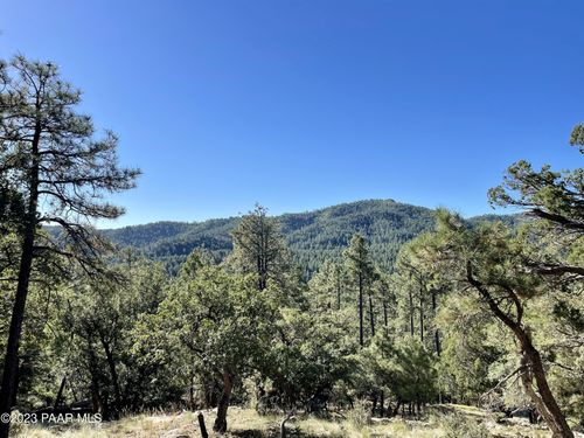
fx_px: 439
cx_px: 292
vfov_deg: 53.1
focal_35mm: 26
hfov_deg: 67.3
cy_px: 219
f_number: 1.6
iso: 32
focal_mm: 5.1
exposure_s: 1/3086
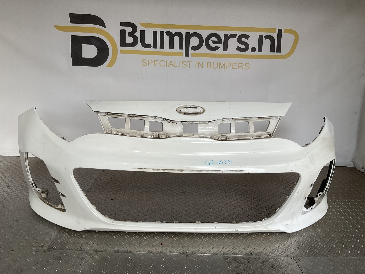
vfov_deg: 48.2
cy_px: 137
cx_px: 182
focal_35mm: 29
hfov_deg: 61.7
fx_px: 306
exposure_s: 1/351
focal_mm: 3
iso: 16
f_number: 1.8
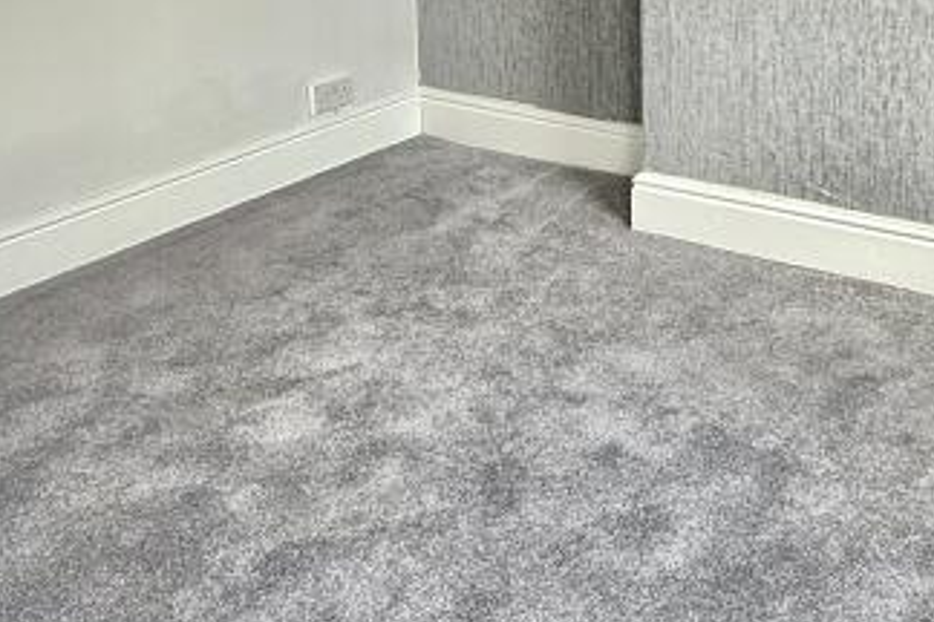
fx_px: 1193
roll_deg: -0.5
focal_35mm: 46
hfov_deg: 40.6
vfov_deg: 26.7
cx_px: 773
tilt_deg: -8.3
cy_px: -75
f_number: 2.2
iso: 80
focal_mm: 2.22
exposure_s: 1/99
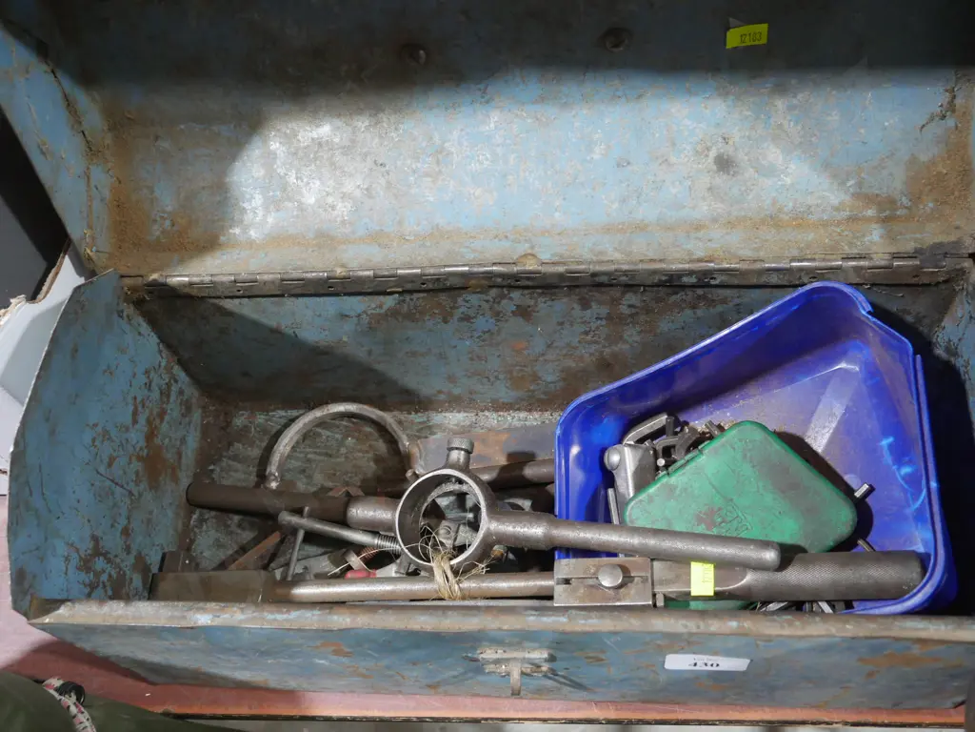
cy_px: 366
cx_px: 488
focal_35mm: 34
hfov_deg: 54.0
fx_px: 958
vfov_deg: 41.8
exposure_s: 1/60
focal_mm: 17
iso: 1250
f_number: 4
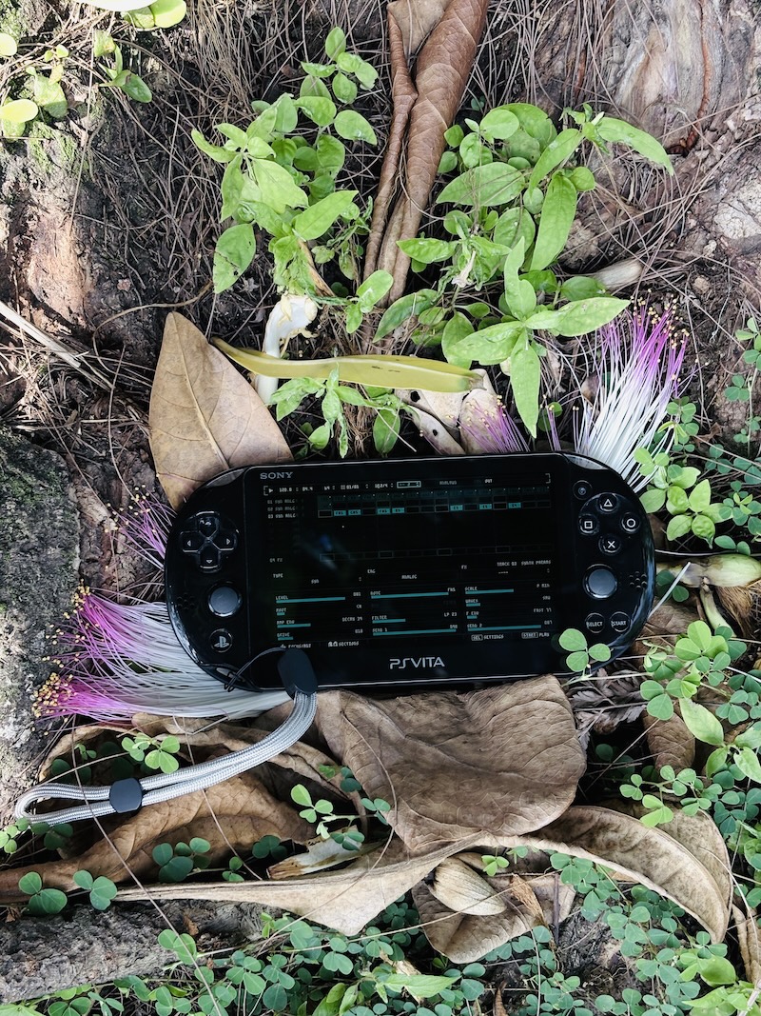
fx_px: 1525
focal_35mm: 52
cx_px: 380
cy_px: 508
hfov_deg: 28.0
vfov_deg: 36.8
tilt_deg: -55.1
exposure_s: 1/354
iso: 50
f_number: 1.6
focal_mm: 5.96
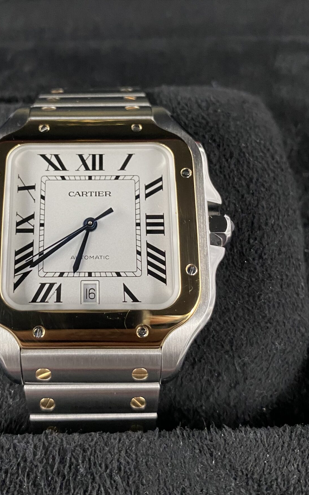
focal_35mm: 40
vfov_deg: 49.1
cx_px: 82
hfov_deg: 31.5
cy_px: 207
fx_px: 539
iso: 200
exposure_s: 1/50
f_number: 1.8
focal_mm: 4.25
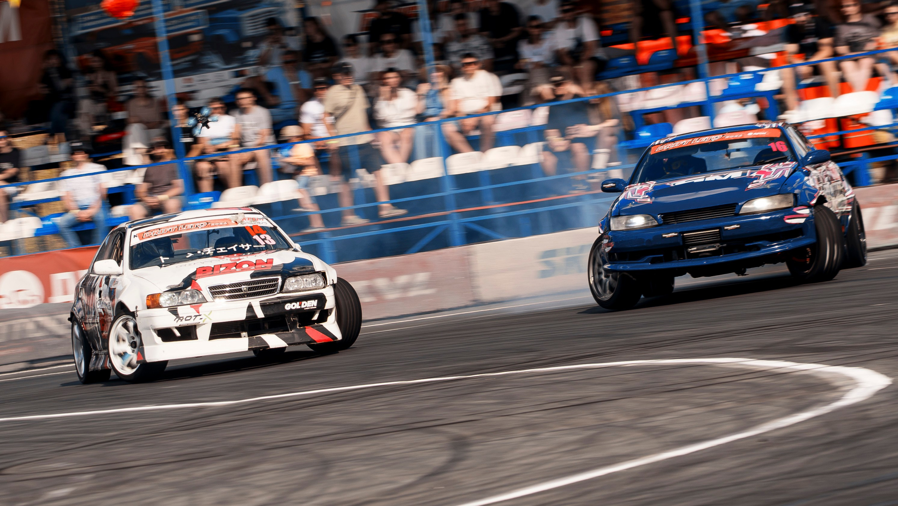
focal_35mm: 331
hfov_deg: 6.5
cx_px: 306
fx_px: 7891
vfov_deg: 3.7
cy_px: 253
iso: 100
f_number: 11
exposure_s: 1/125
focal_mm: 160
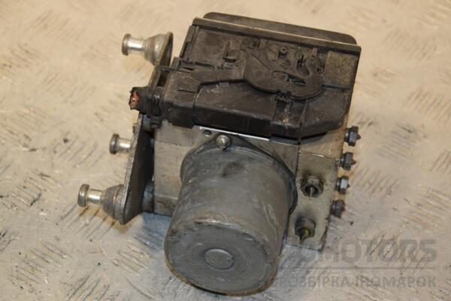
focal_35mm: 99
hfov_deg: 20.6
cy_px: 150
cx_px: 226
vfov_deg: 13.8
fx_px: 1240
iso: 800
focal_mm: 66
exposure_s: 1/200
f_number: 6.3
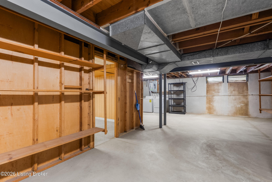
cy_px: 91
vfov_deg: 73.8
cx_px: 136
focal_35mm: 16
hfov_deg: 96.7
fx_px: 121
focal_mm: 16
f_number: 11
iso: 2000
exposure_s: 1/1.67
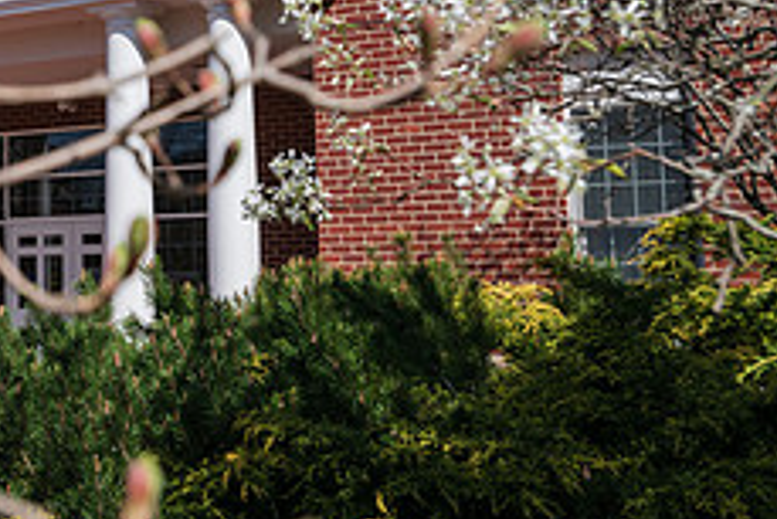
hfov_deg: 27.1
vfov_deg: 19.0
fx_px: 1533
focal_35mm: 71
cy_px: 83
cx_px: 31
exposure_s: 1/320
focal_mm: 28
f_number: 7.1
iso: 320
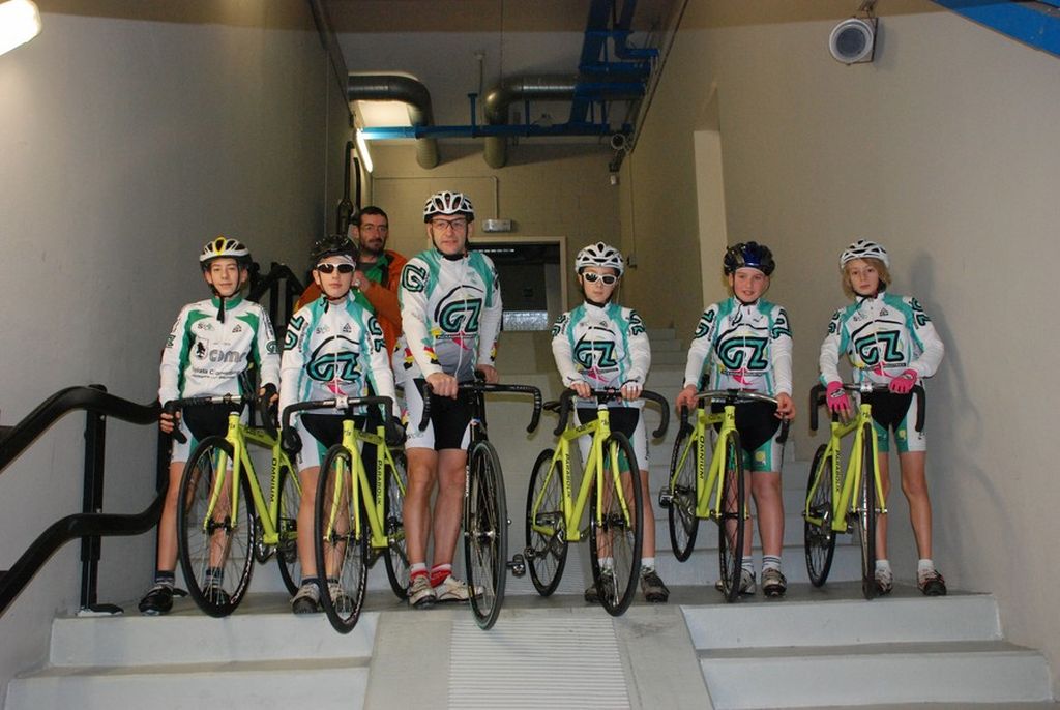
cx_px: 530
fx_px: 973
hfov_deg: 57.2
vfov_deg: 40.1
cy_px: 355
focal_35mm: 33
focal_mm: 22
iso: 1250
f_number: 5.6
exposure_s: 1/60
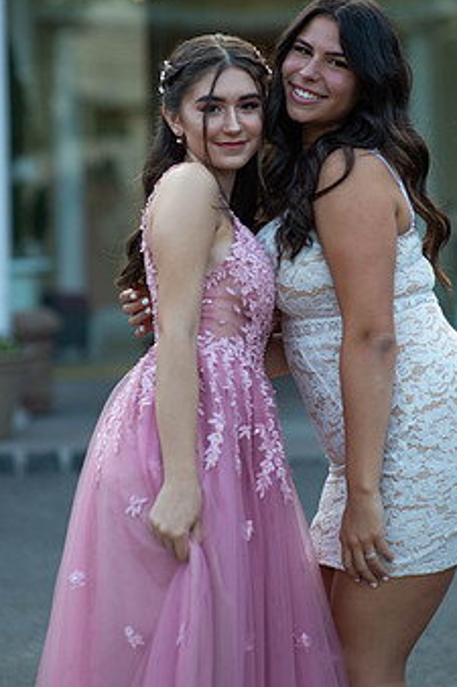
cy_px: 283
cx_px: 269
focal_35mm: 113
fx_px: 2154
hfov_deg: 12.1
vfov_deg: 18.1
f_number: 2
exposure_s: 1/1000
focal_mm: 85
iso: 250
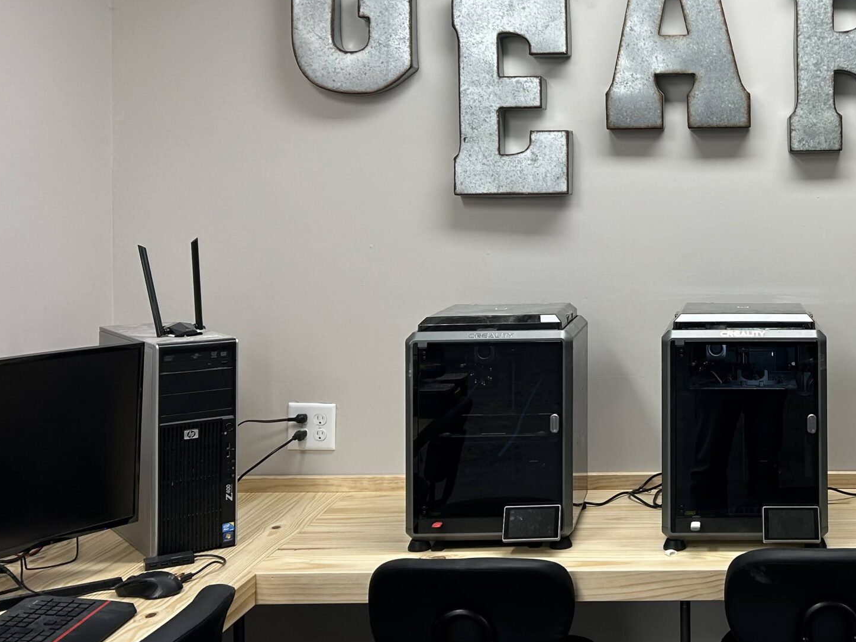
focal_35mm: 46
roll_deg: +0.4
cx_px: 729
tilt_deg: -1.3
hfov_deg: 39.0
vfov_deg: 31.2
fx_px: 1137
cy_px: 201
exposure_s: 1/120
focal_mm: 5.7
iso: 64
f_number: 1.5
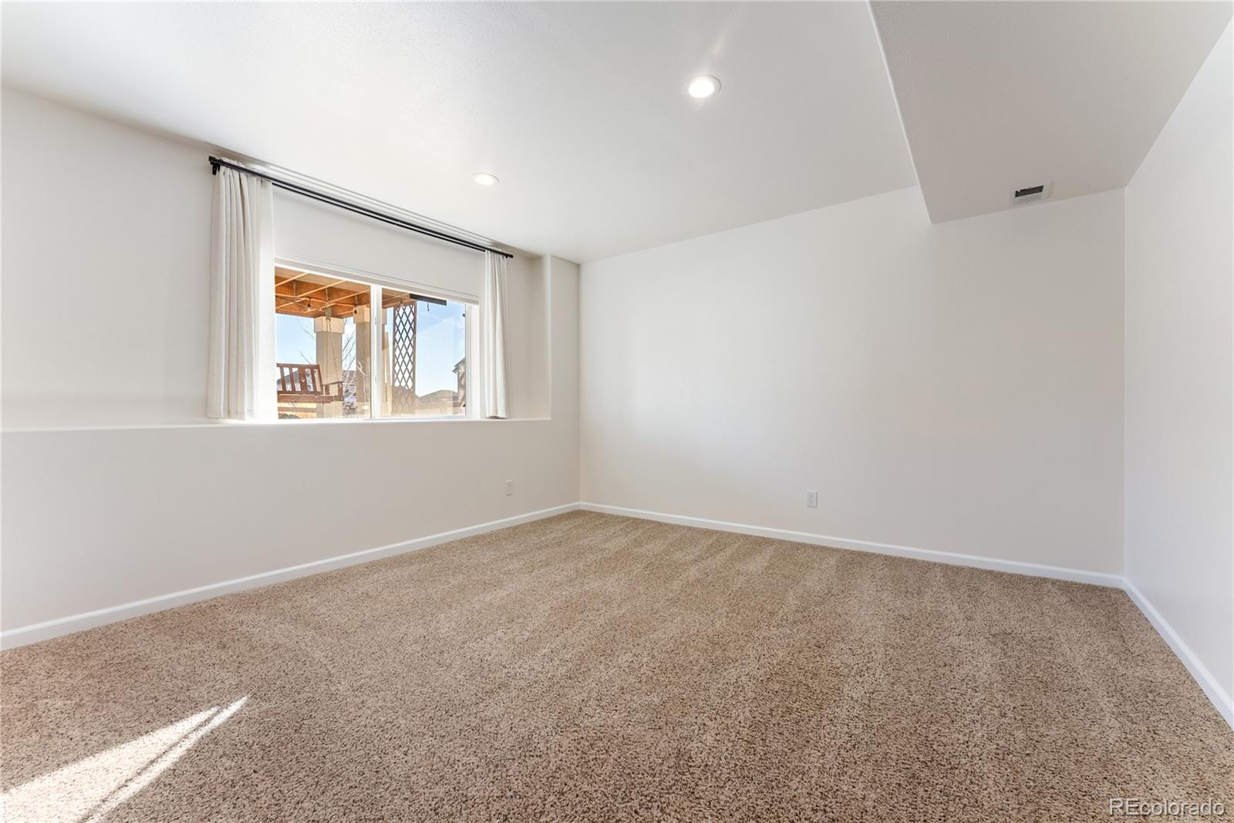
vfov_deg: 81.3
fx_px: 480
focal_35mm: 14
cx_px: 617
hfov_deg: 104.2
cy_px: 412
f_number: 9
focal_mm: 14
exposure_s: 1/80
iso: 400
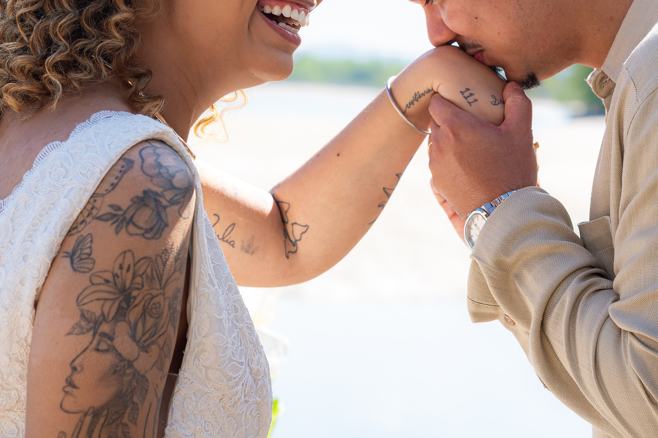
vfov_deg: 10.7
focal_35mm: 127
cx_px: 328
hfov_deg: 16.1
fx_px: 2321
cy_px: 24
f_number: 3.5
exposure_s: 1/800
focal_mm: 56
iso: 160
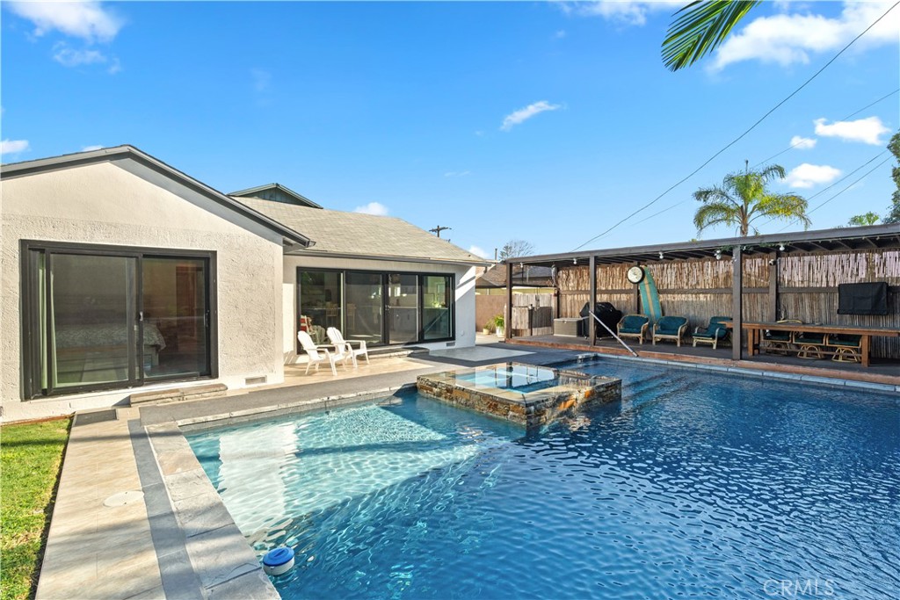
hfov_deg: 93.3
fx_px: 425
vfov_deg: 70.5
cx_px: 450
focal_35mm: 17
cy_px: 300
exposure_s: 1/100
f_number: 9
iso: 800
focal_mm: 17
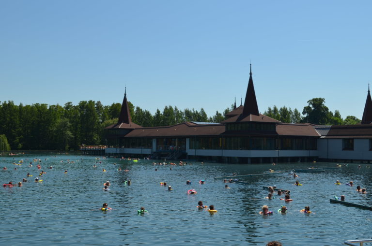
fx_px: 495
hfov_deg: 41.2
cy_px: 123
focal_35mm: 48
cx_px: 186
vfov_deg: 28.0
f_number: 8
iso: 100
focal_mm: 32
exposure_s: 1/250
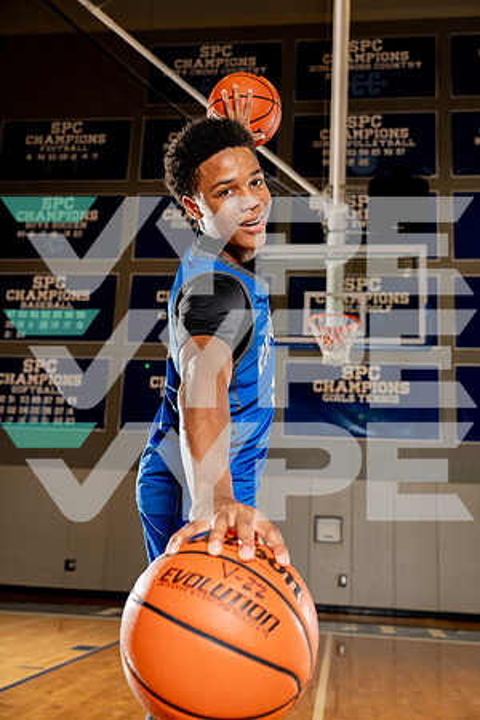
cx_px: 240
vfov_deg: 50.7
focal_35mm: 38
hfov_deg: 35.1
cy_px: 360
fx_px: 760
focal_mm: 38
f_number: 4
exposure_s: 1/250
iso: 250
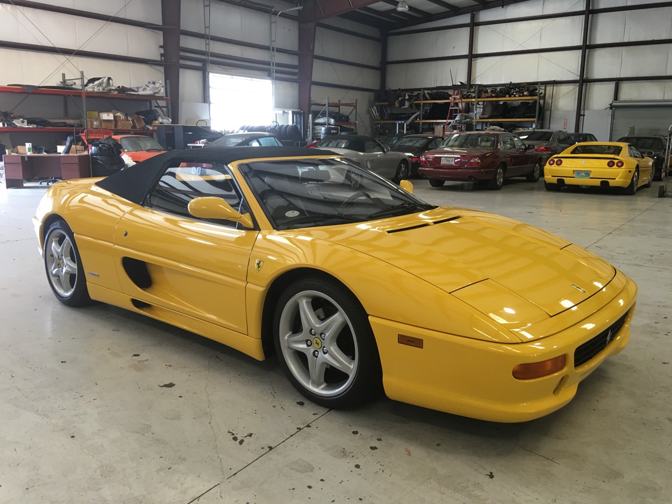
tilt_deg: -10.8
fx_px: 563
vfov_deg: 48.2
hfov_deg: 61.7
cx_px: 336
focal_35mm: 29
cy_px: 252
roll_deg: -1.0
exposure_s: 1/15
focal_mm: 4.15
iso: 32
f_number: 2.2
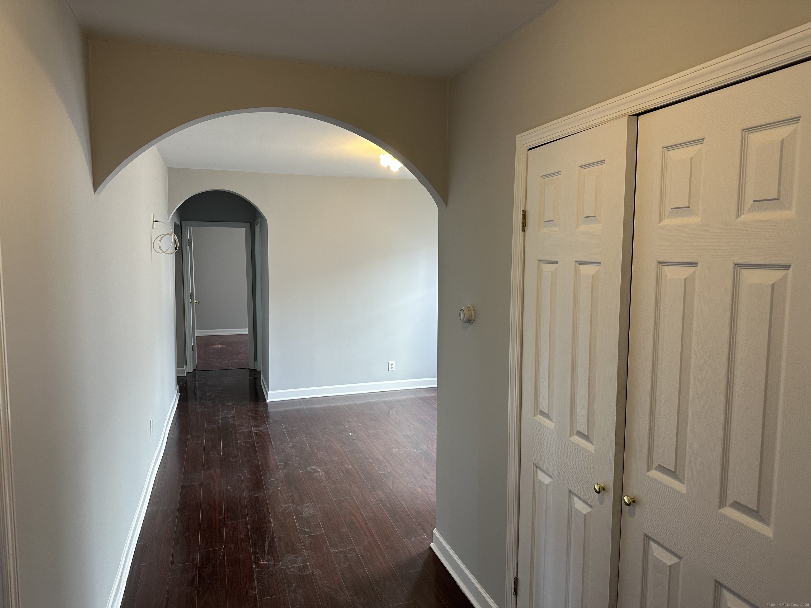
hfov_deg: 71.6
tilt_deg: -5.0
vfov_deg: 56.8
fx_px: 562
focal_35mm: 24
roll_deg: -0.5
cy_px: 304
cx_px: 406
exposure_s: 1/120
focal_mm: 6.86
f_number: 1.78
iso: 125
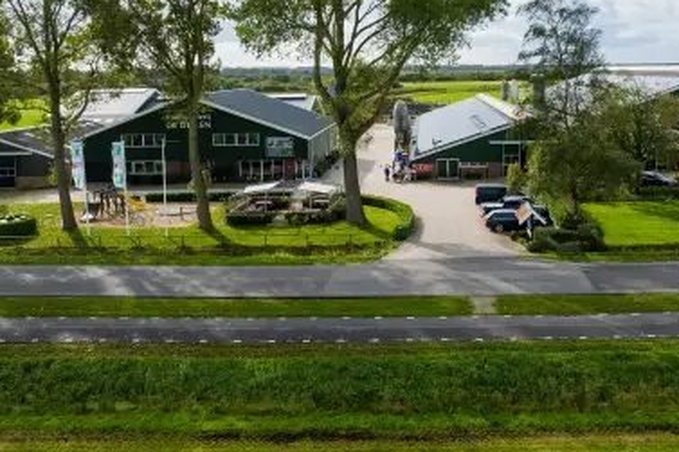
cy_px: 104
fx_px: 660
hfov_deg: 53.8
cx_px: 425
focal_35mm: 35
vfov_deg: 36.8
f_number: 2.8
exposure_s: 1/2500
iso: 100
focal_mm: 8.38
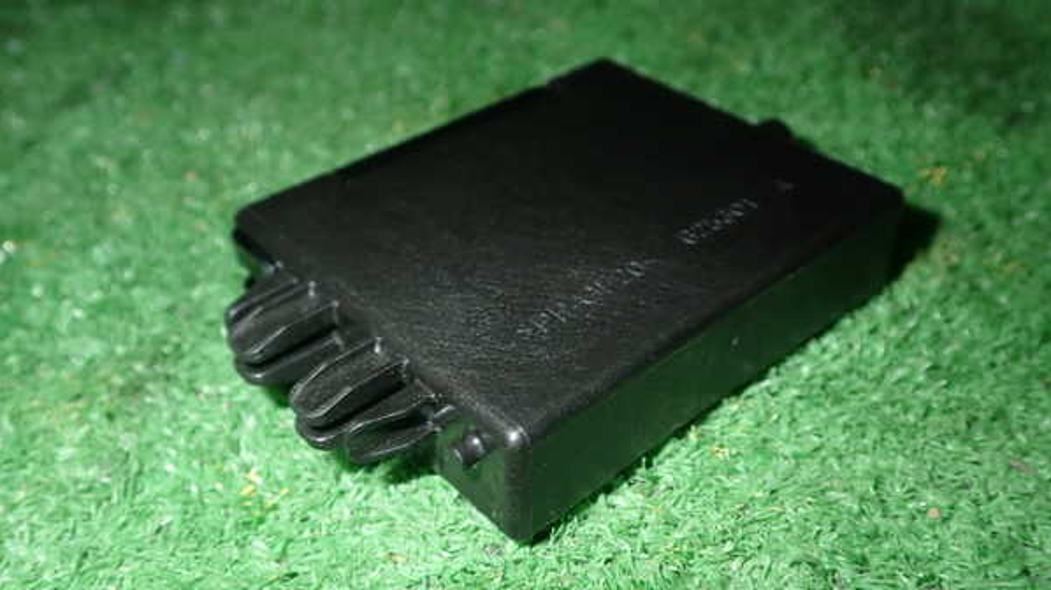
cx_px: 526
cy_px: 311
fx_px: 975
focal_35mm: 35
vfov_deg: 33.7
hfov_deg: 56.6
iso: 200
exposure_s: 1/30
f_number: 7.1
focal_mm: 5.79
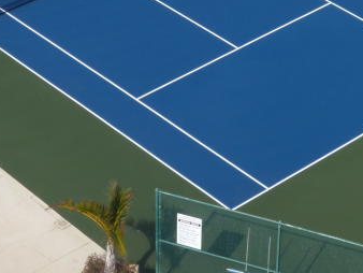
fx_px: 1490
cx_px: 173
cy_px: -6
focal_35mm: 142
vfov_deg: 10.4
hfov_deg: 13.9
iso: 100
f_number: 5.6
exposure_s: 1/400
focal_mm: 10.77
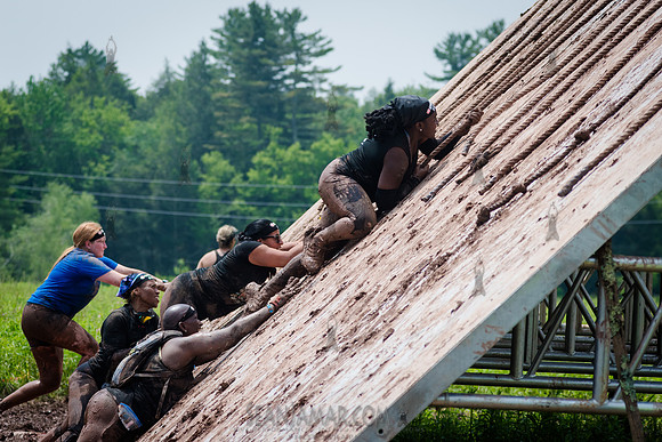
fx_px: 2088
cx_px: 369
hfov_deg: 18.0
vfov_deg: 12.1
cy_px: 183
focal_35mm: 114
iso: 400
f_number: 4
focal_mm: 86
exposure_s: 1/3200
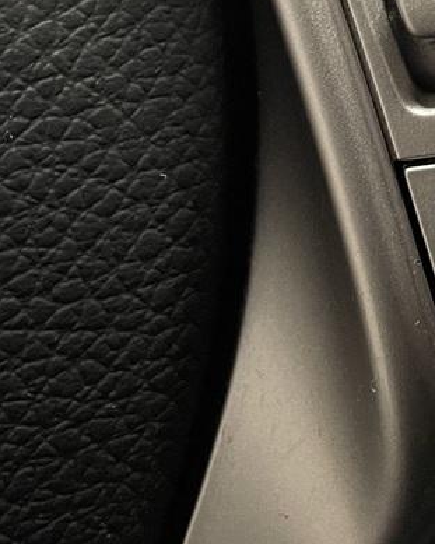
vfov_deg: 19.2
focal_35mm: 94
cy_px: -108
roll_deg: +6.2
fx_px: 1513
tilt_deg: -37.2
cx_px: 435
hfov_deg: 16.0
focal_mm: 4.2
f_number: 1.6
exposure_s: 1/56
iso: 250
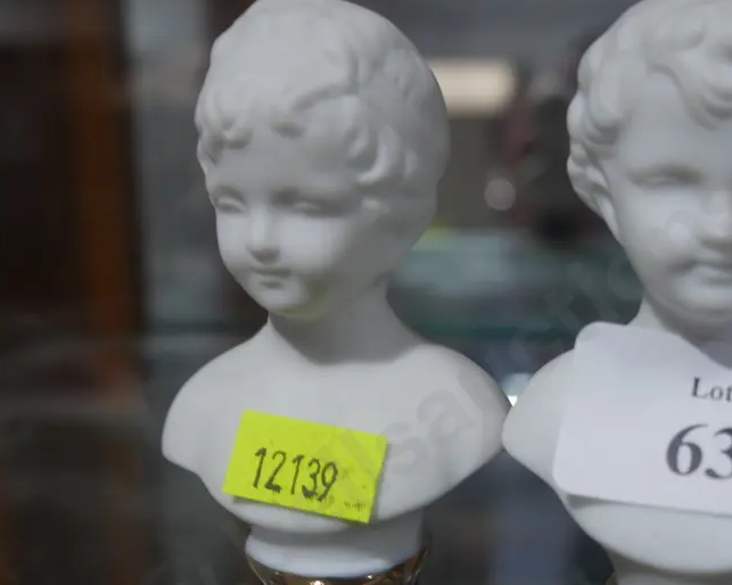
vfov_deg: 27.0
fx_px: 1213
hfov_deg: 33.2
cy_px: 376
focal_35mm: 56
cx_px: 497
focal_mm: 18
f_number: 4
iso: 320
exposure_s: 1/60
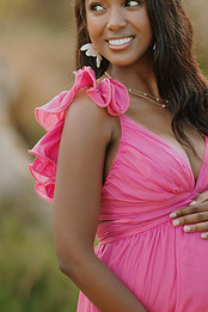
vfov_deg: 8.8
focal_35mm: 233
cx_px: 140
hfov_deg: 5.9
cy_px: 121
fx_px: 2019
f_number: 1.8
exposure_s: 1/400
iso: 50
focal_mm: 135
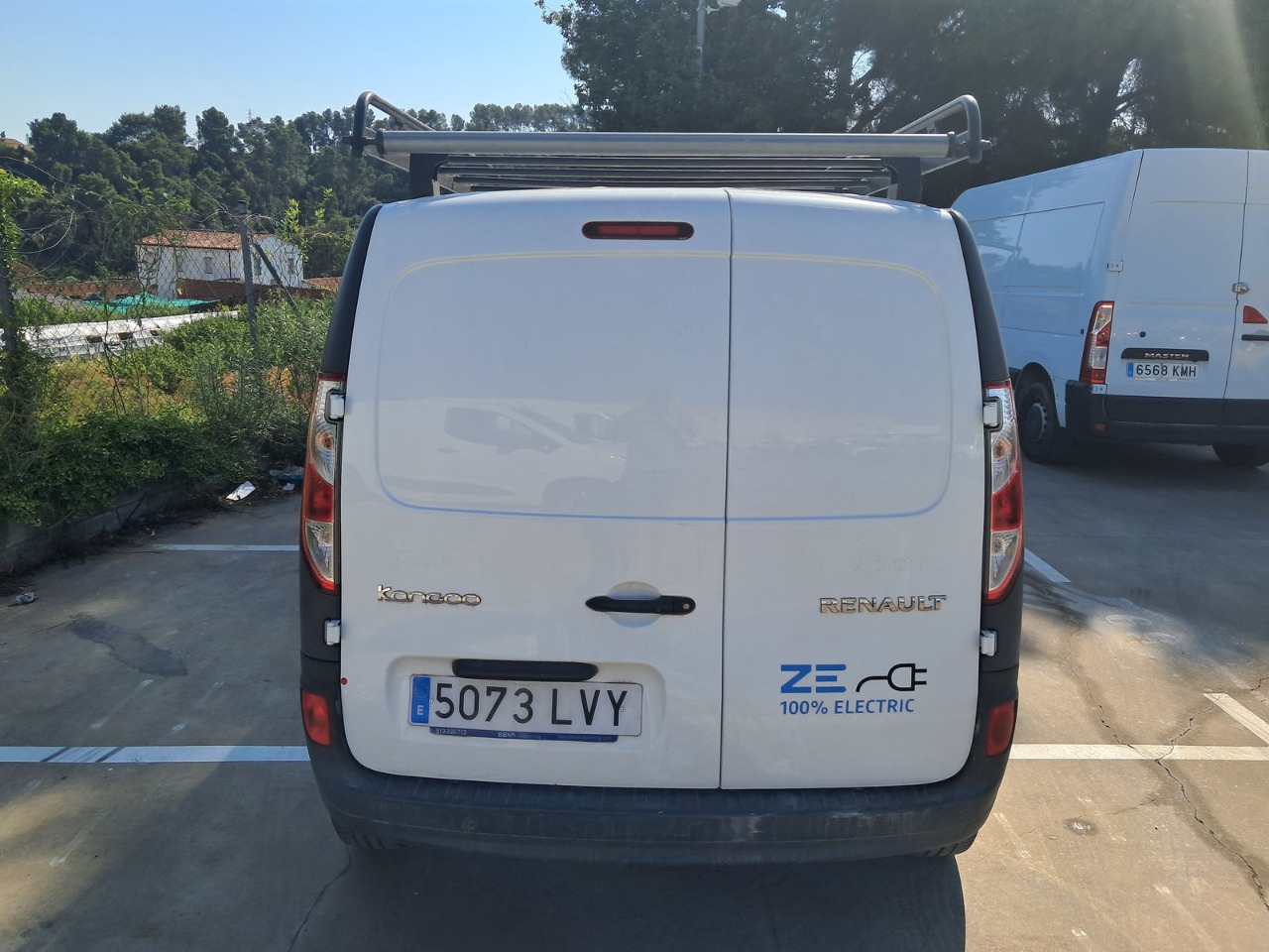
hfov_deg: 65.3
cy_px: 476
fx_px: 990
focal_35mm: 27
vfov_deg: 51.4
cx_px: 634
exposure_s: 1/812
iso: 50
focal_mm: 4
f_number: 1.8
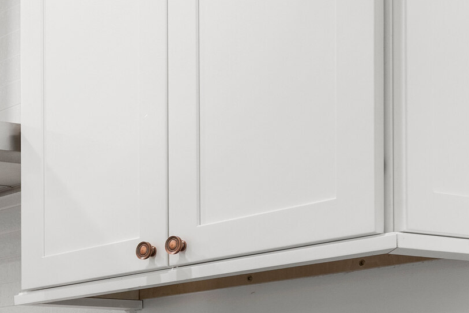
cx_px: -304
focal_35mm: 83
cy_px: 439
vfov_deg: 15.4
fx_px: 1081
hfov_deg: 19.9
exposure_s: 1/4
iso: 320
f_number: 8
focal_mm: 22
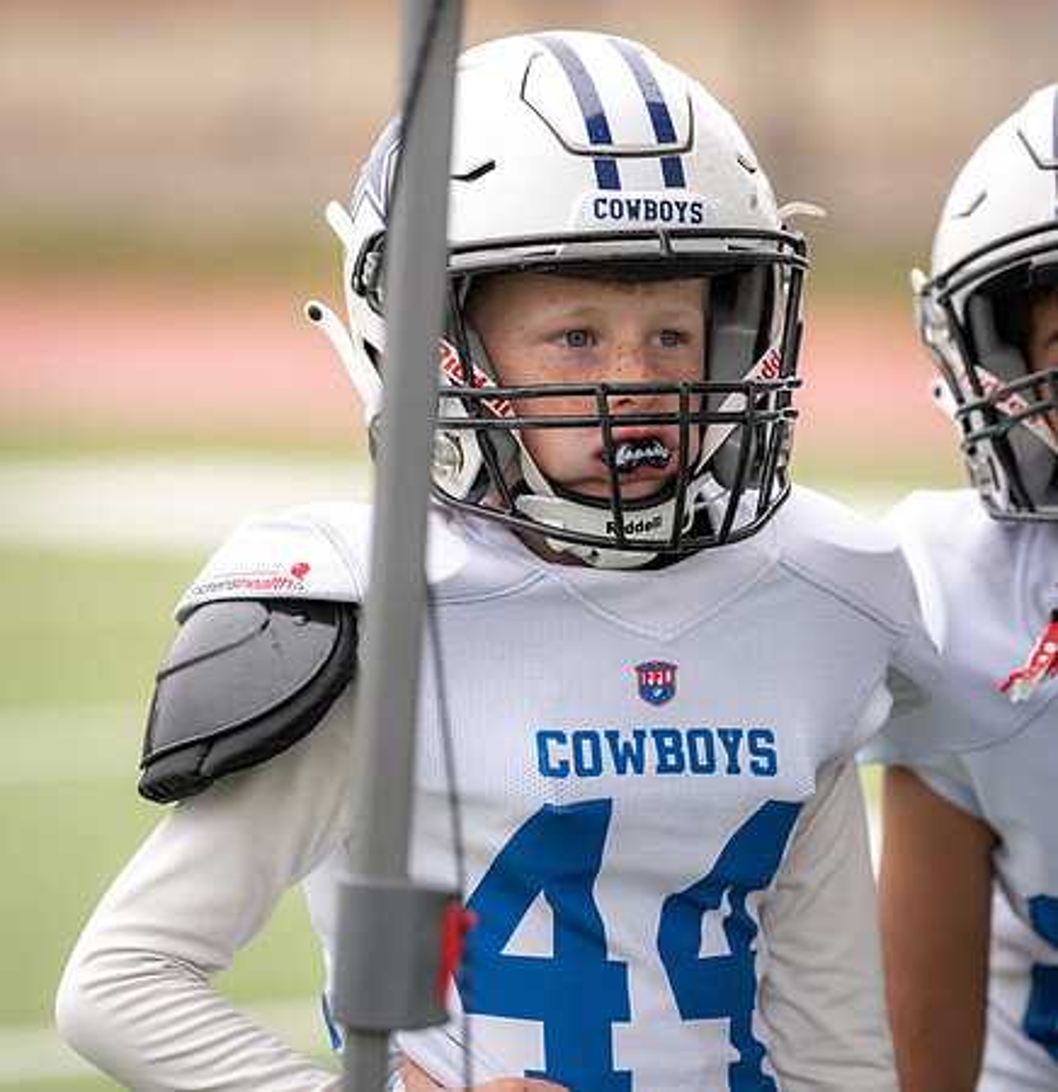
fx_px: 8914
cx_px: 693
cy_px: 540
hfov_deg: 6.8
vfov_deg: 7.0
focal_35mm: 254
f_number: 2.8
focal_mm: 176
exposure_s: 1/320
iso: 100
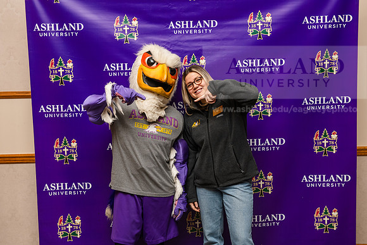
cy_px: 126
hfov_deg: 37.2
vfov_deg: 25.3
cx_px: 178
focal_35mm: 53
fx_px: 545
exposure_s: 1/200
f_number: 5.6
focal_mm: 52
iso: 800
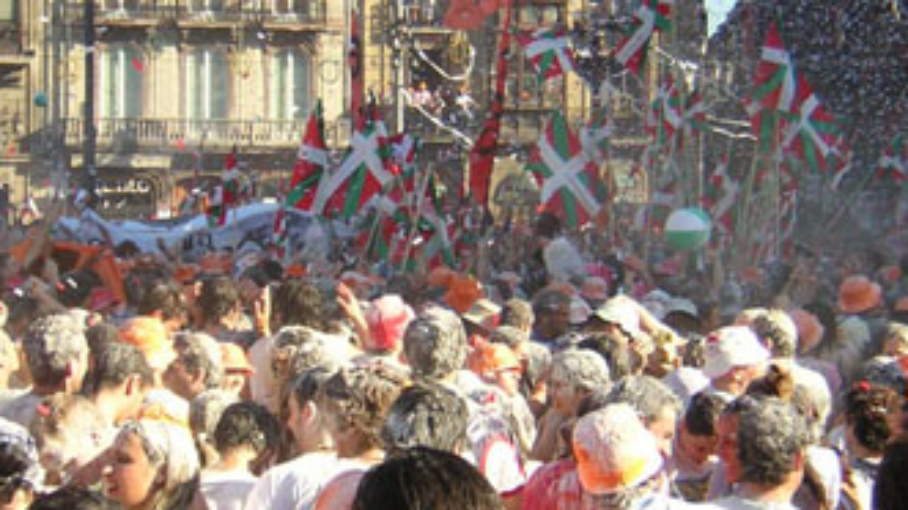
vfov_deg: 13.4
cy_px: 204
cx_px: 436
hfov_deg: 23.7
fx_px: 2166
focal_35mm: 90
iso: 100
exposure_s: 1/250
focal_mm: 9.1
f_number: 3.6
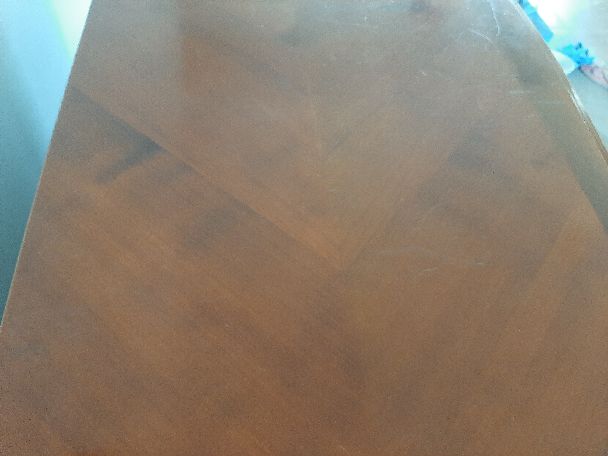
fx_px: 457
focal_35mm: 26
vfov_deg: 53.1
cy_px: 228
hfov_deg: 67.3
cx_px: 304
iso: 250
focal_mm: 3.93
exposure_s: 1/25
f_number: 1.7
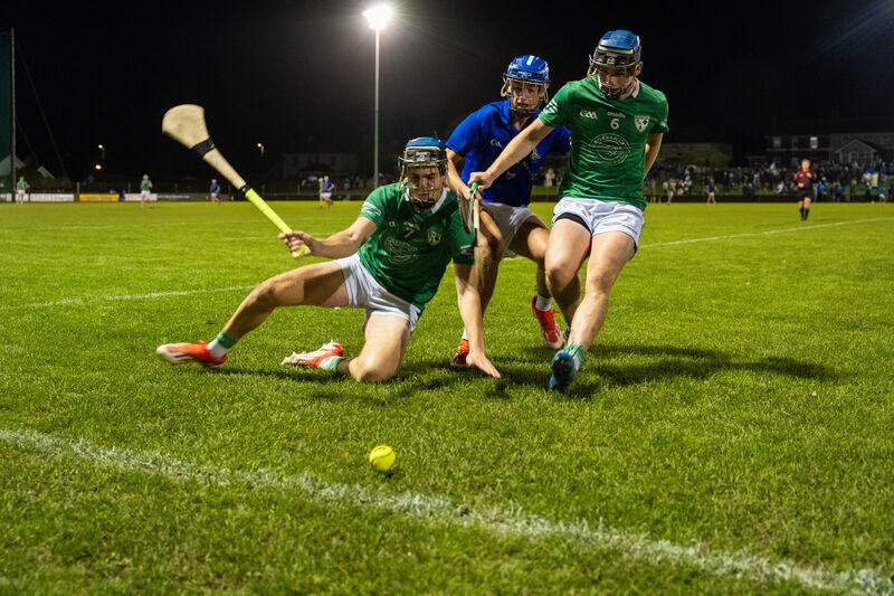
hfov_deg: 44.9
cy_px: 298
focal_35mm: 44
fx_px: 1082
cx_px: 447
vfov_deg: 30.8
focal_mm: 43.6
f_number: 3.2
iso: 8000
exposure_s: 1/400
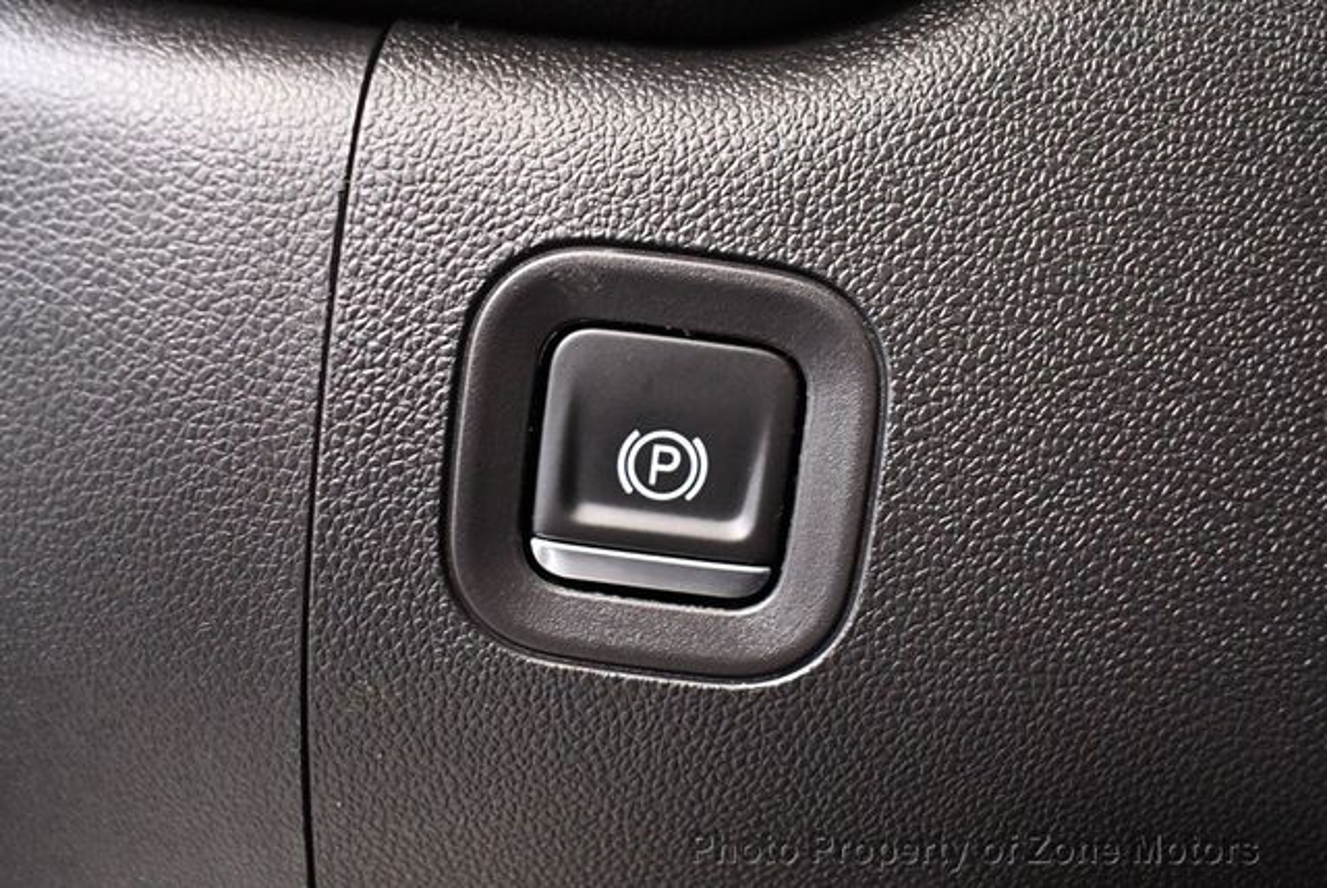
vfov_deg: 36.9
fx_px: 1328
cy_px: 444
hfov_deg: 53.1
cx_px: 664
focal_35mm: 36
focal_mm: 18
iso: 5600
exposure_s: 1/60
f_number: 3.5
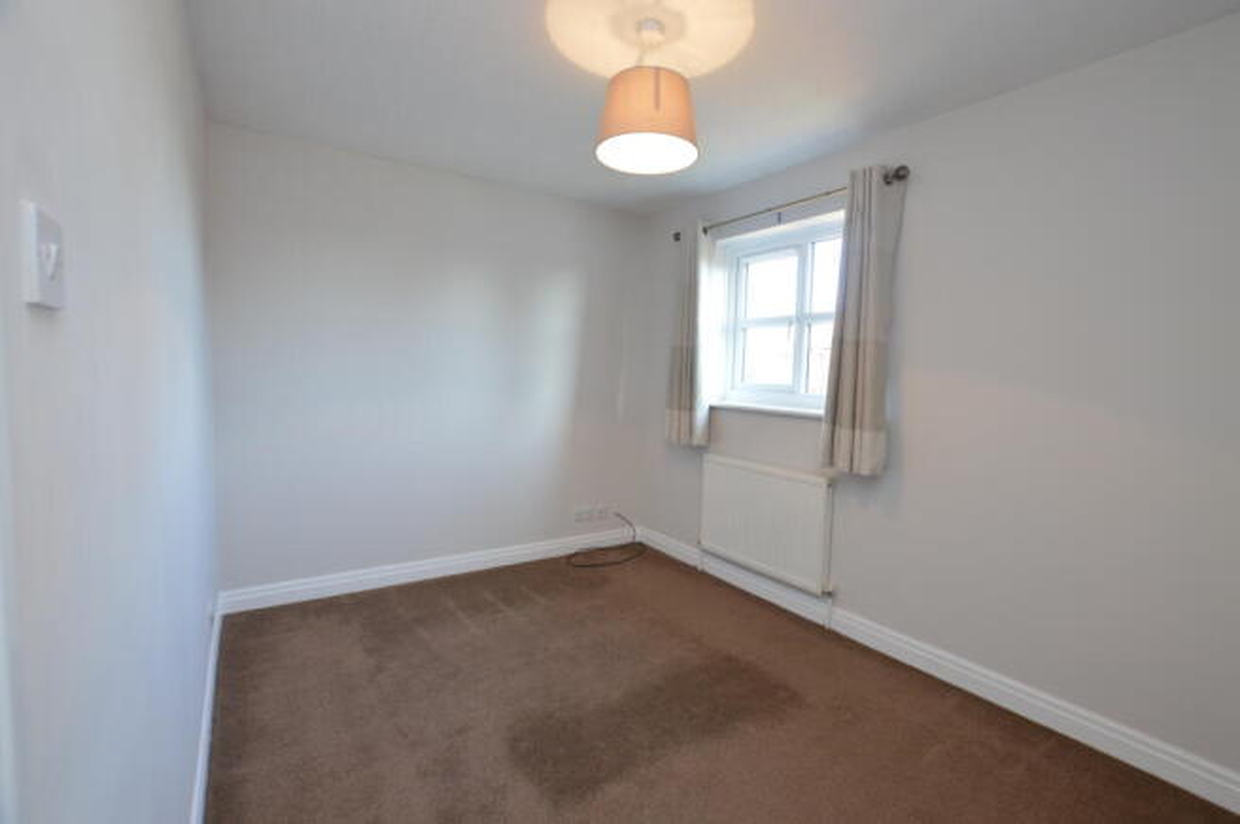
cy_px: 412
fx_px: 516
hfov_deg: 100.4
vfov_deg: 77.2
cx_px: 620
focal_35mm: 15
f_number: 5
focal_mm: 10
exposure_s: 1/30
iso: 450
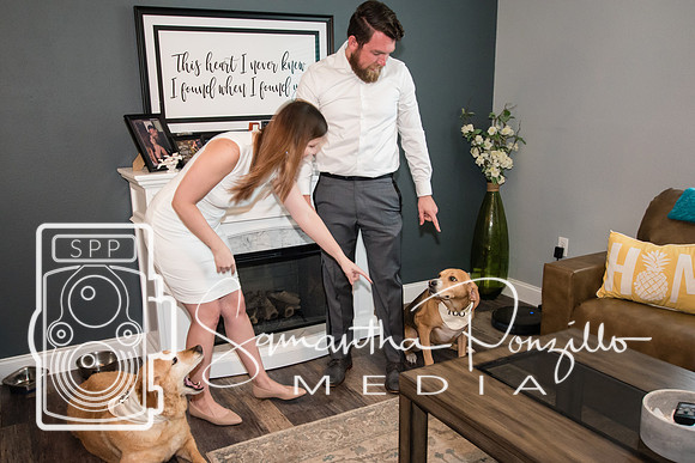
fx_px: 636
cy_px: 254
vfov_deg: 40.0
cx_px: 314
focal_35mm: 33
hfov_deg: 57.2
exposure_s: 1/60
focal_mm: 20
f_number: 3.5
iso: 1100
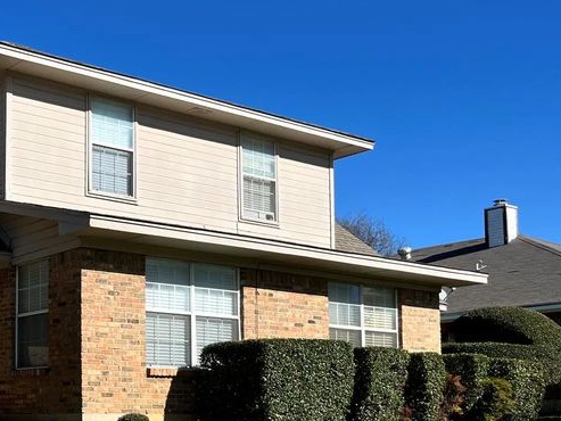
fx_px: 875
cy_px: 344
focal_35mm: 54
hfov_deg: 32.7
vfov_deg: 26.5
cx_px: 5
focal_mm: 5.1
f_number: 1.6
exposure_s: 1/3745
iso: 50
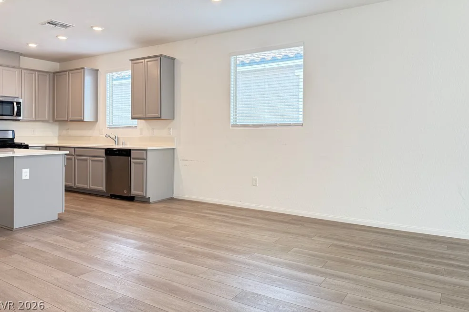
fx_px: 339
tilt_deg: +0.8
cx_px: 236
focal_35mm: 26
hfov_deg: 69.4
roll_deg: -0.5
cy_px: 130
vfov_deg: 49.3
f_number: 1.78
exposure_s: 1/120
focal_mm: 6.76
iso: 250
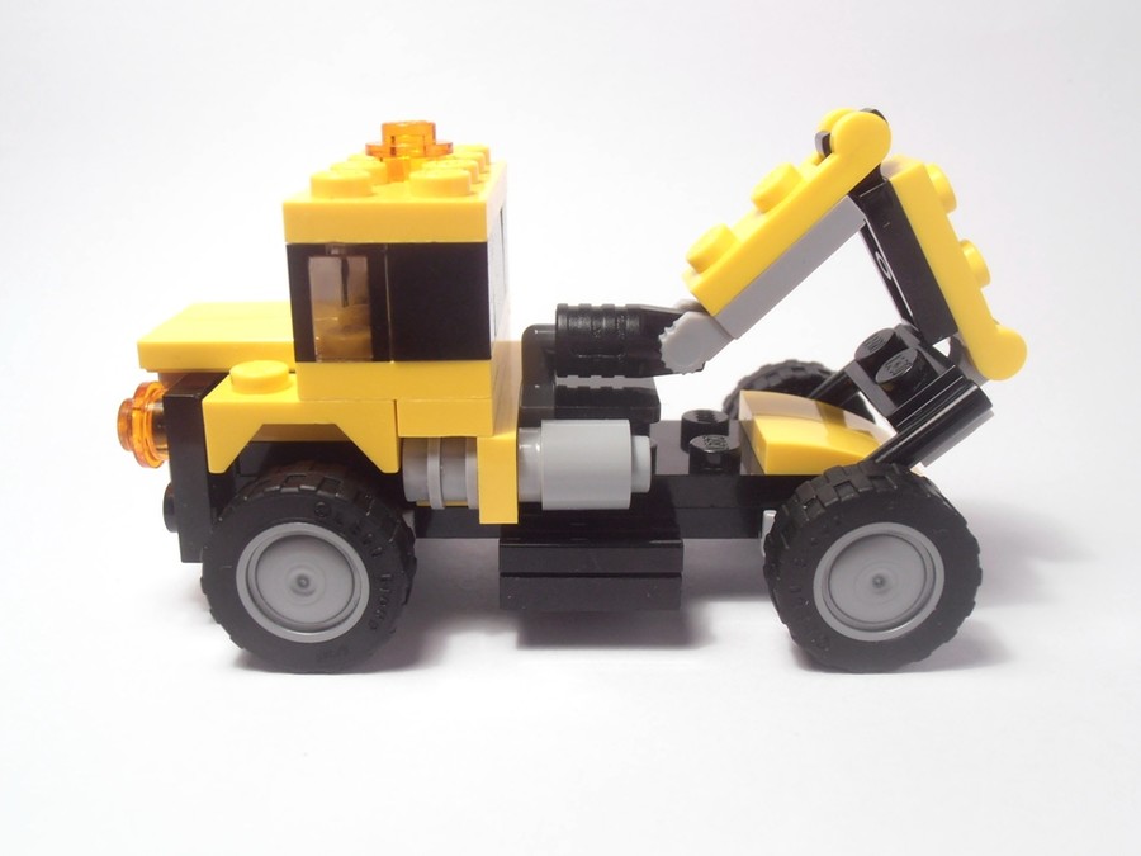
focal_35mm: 37
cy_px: 428
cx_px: 570
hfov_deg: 50.1
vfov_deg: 38.7
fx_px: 1220
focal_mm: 6.61
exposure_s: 1/40
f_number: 3.9
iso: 80
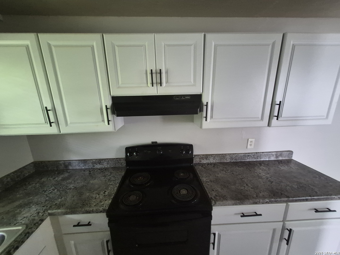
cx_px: 170
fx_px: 128
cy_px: 128
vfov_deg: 89.9
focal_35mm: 13
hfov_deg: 106.2
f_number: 2.2
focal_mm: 1.74
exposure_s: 1/60
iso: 1600
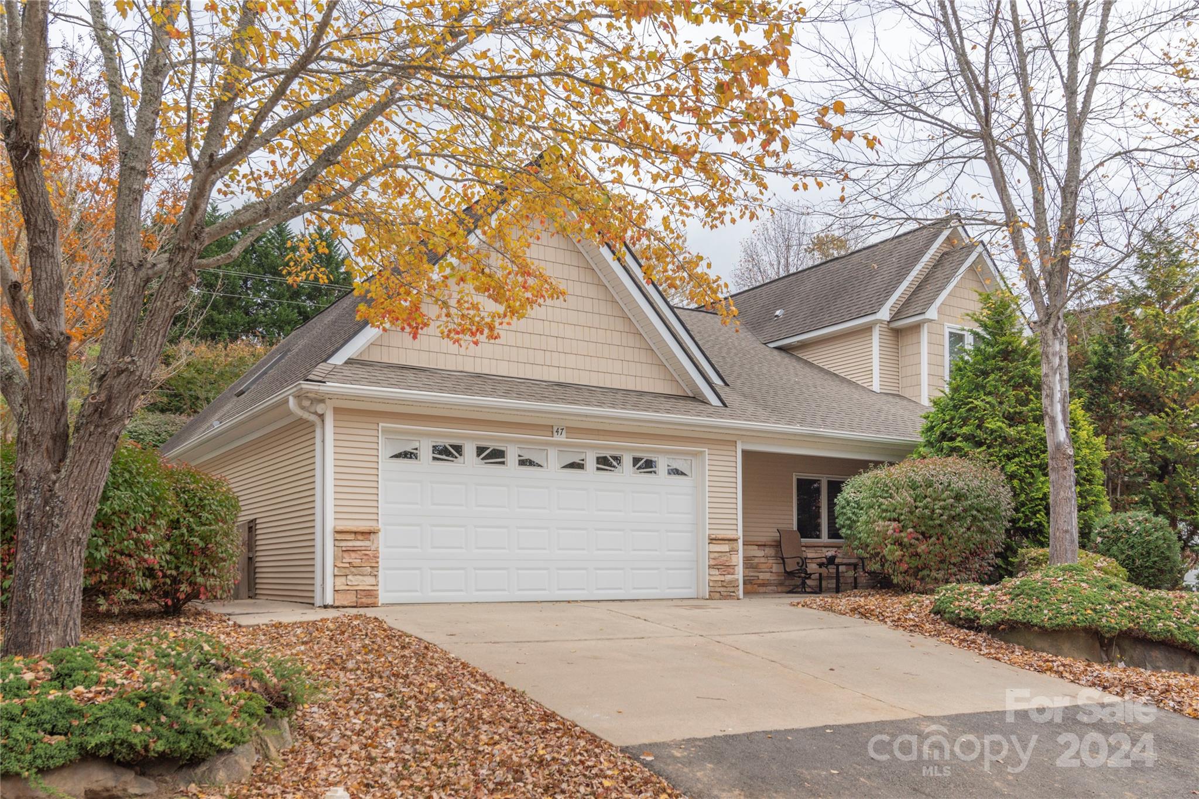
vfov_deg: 43.6
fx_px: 999
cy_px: 400
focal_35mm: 30
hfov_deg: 61.9
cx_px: 600
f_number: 7.1
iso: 320
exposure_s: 1/500
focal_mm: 30
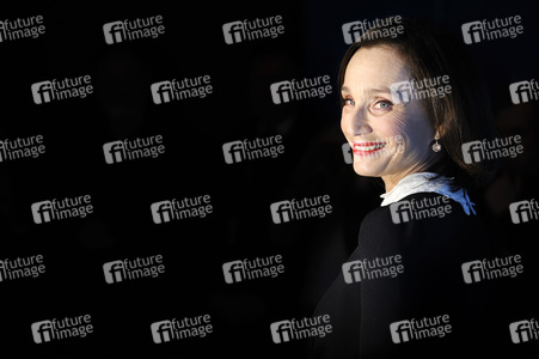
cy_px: 180
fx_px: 2992
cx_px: 270
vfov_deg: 6.9
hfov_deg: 10.3
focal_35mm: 200
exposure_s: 1/320
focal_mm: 200
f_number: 7.1
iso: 200
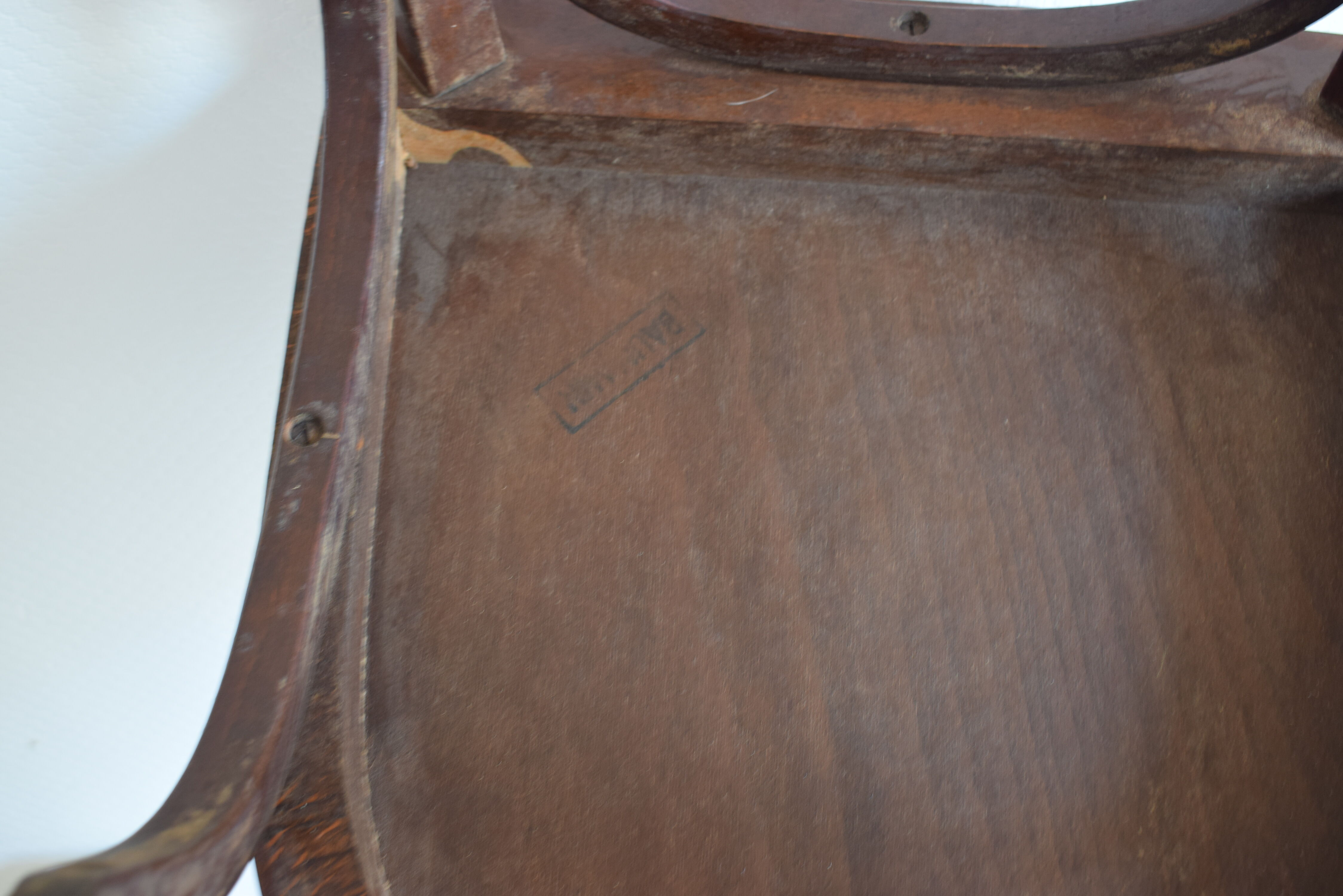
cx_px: 672
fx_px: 1399
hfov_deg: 51.3
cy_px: 448
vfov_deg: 35.5
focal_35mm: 38
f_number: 6.3
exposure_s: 1/3
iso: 400
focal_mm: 25
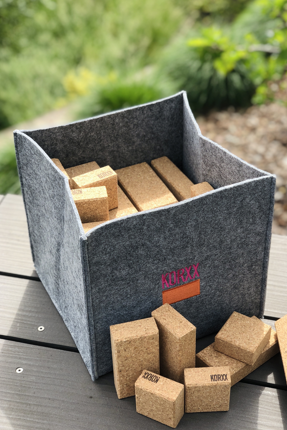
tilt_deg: -40.2
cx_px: 167
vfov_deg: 32.9
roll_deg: +0.1
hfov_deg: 22.2
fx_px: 729
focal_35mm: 61
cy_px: 232
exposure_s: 1/381
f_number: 2.4
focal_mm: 6
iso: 16
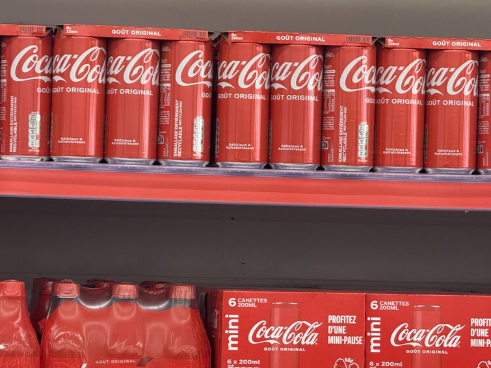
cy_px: 193
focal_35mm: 159
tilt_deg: -0.9
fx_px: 2255
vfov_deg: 9.3
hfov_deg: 12.4
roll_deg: -0.2
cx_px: 233
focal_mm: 15.66
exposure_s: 1/100
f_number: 2.8
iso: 200
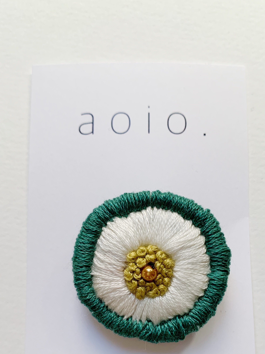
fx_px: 408
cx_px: 150
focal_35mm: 40
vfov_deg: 45.4
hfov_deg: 35.9
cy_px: 259
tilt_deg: -83.0
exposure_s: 1/104
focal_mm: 4.25
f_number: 1.8
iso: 100
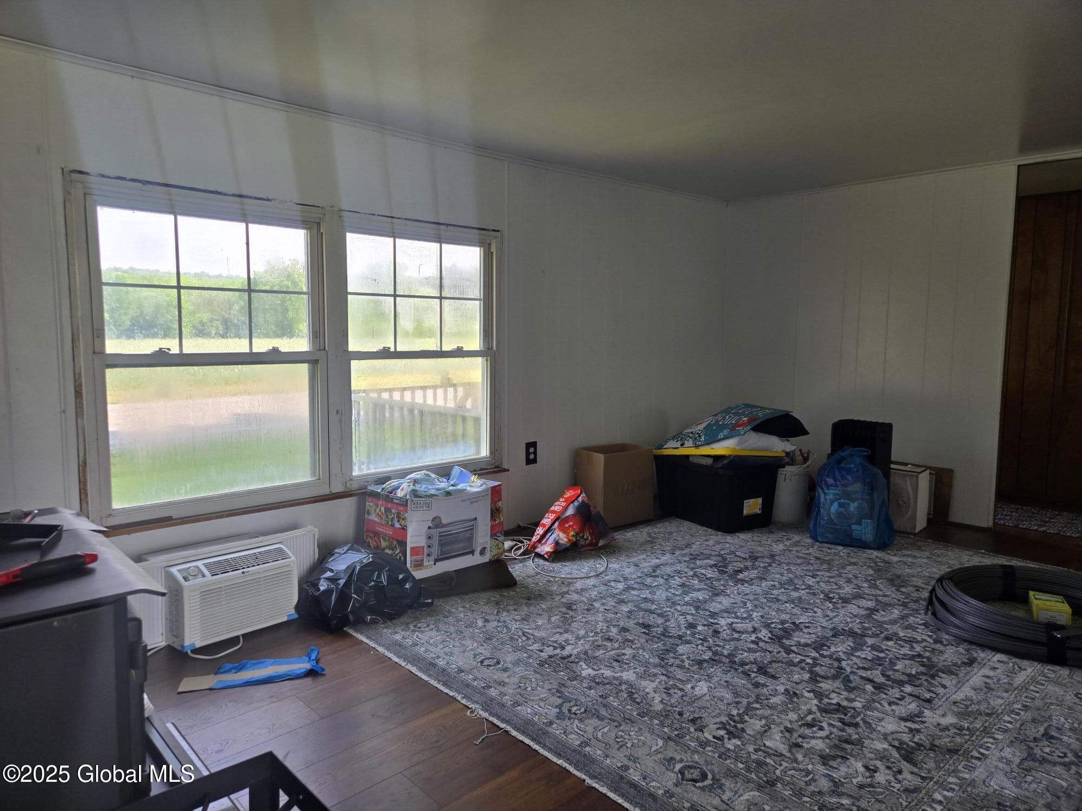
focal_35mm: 23
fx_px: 719
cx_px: 541
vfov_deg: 58.9
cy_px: 406
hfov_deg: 73.9
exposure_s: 1/180
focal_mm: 5.4
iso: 25
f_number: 1.8
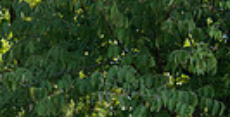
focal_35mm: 332
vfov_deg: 3.4
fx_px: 1982
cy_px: 244
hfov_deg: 6.5
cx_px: -170
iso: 125
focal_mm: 70
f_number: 4.5
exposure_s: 1/250
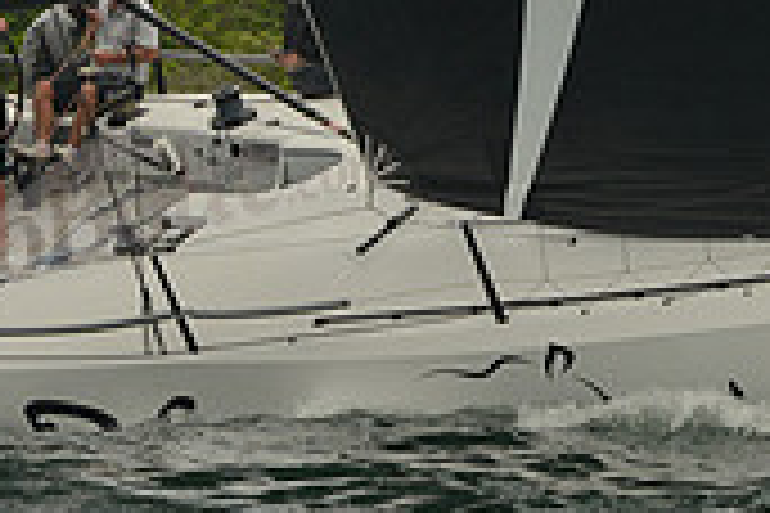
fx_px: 7272
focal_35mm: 340
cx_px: 630
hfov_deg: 6.1
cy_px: -70
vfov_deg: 4.0
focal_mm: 100
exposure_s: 1/1000
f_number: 5.6
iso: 400
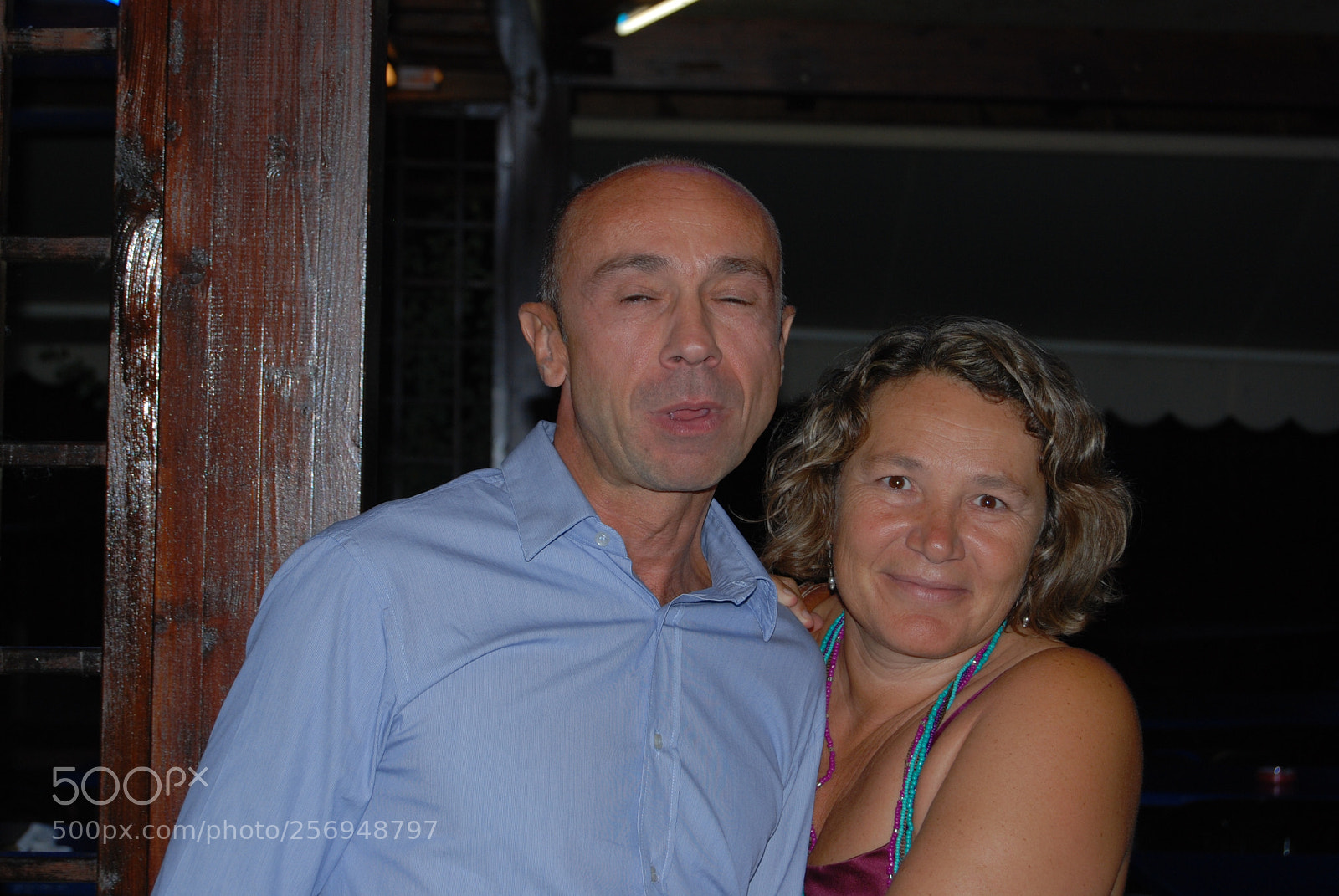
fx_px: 3072
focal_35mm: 82
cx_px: 670
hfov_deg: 24.6
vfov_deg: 16.6
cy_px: 448
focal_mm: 55
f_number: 5.6
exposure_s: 1/60
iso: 200
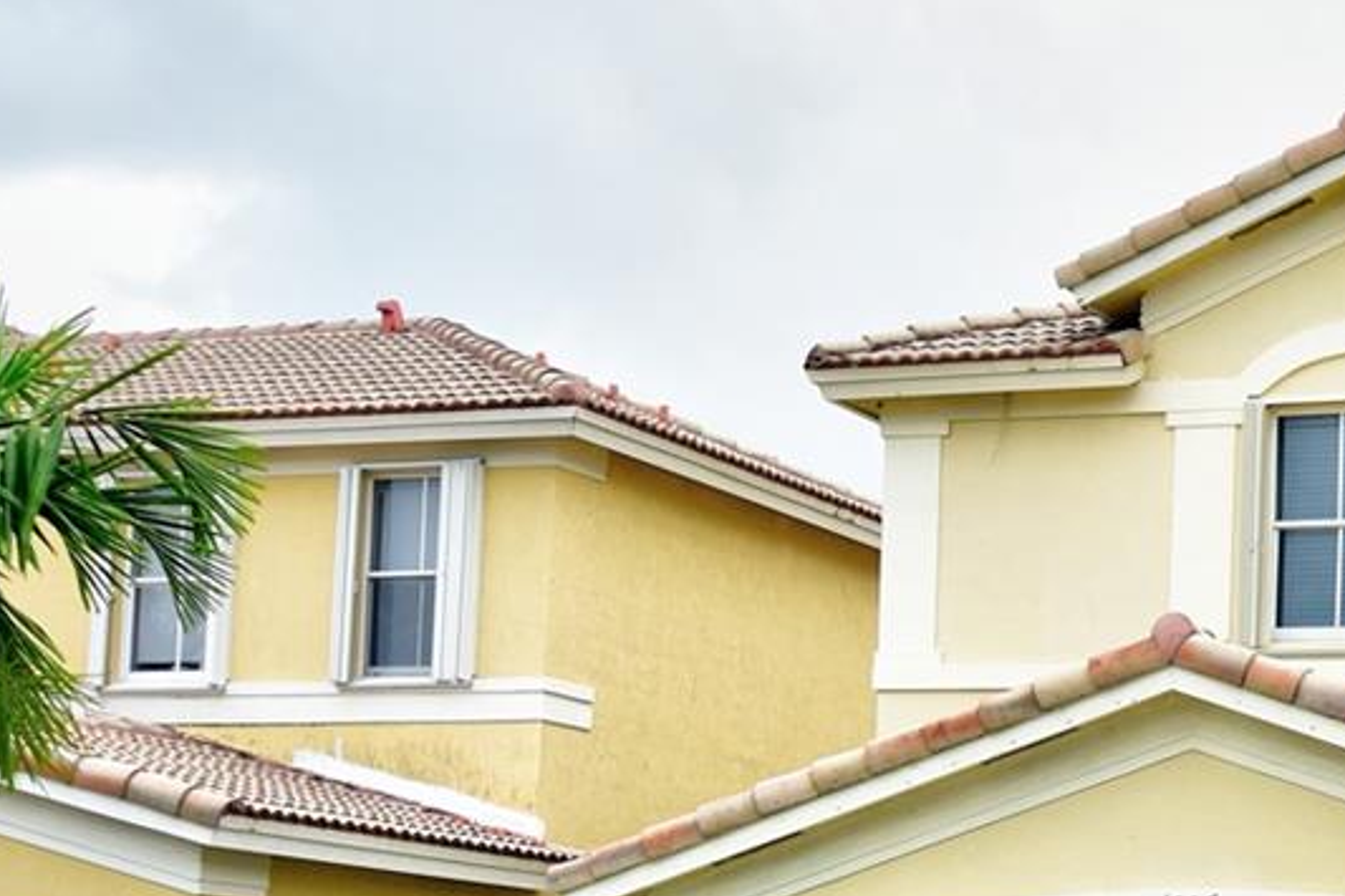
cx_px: 1504
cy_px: 888
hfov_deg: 21.4
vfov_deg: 14.9
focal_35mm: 90
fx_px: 3361
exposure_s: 1/200
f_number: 7.1
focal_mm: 20
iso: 100
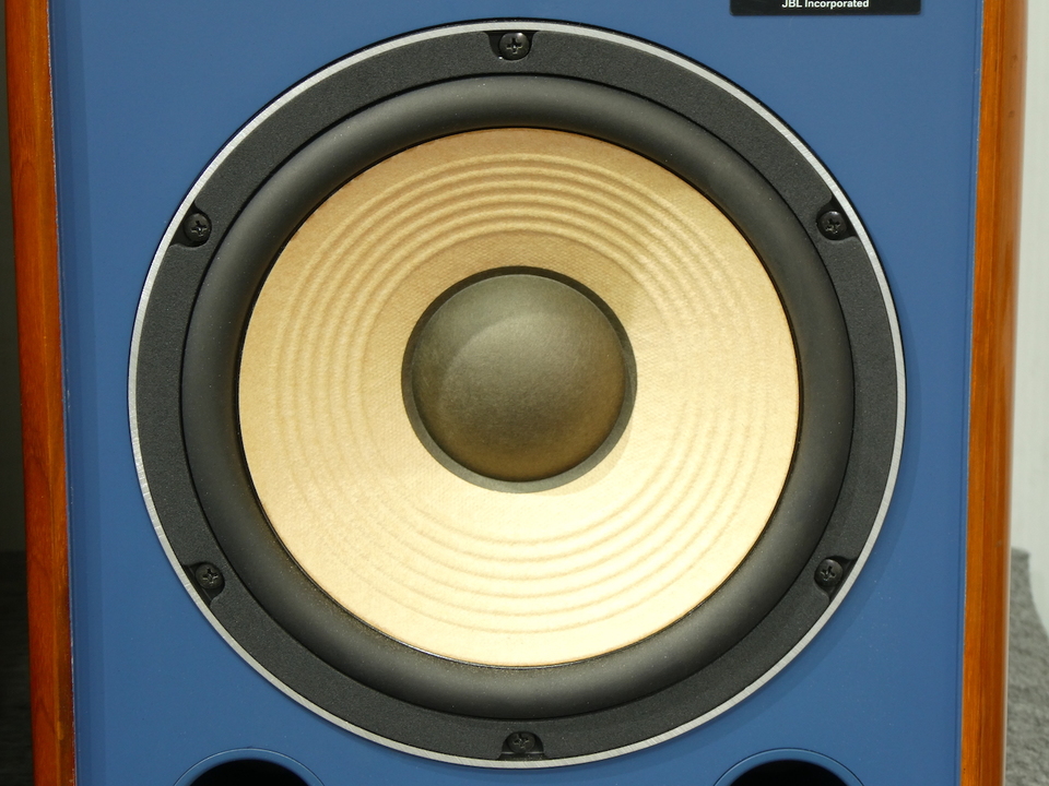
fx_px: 3485
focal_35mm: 115
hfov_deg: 17.1
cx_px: 524
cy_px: 393
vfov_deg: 12.9
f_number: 5.1
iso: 100
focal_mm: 20.6
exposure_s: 1/2
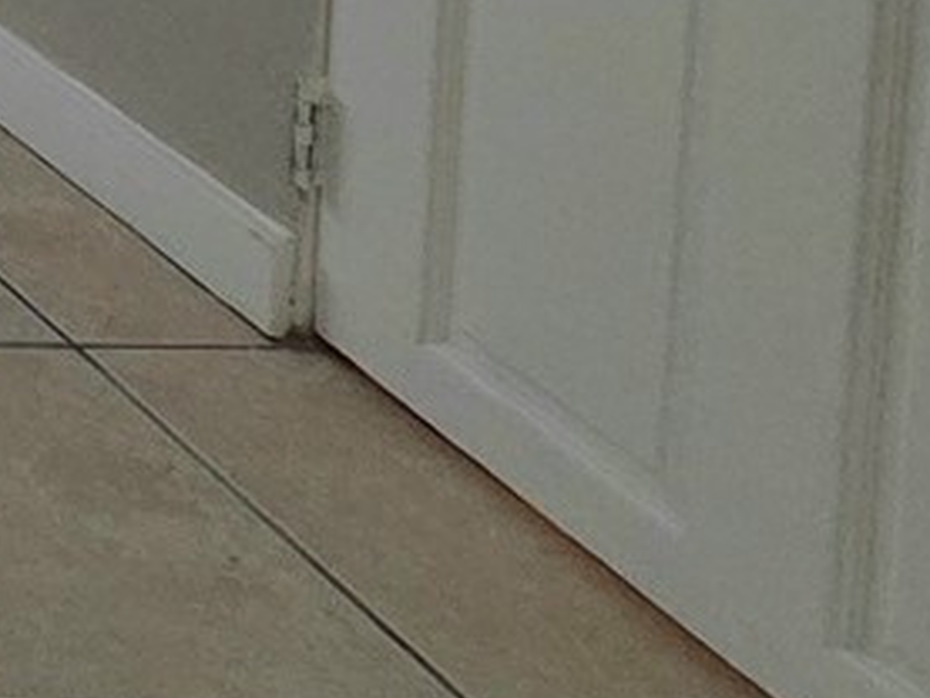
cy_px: -815
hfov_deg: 13.7
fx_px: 2016
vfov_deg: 14.9
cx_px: -1497
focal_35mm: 75
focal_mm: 2.2
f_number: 2.2
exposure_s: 1/60.2
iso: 500
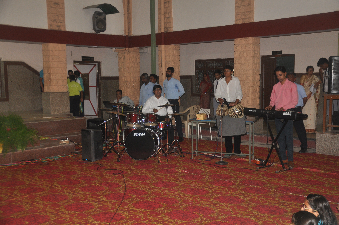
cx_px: 170
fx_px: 451
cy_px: 112
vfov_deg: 28.0
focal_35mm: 48
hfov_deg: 41.2
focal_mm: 32
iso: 500
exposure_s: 1/60
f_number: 4.2
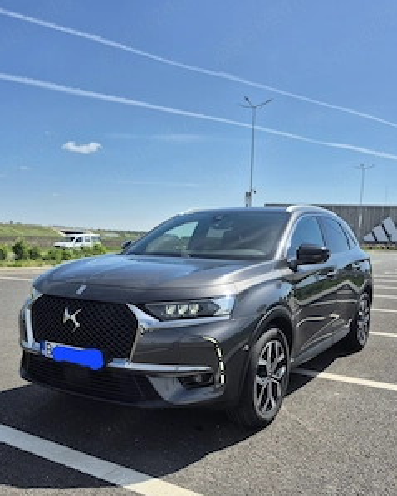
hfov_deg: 48.5
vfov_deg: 58.2
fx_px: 441
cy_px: 304
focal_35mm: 30
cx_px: 209
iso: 25
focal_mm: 5.4
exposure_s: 1/2500
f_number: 1.8
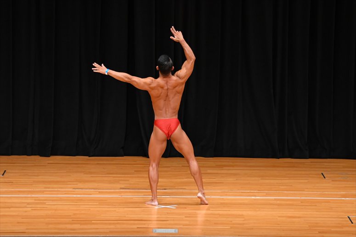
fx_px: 1997
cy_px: 118
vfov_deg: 6.8
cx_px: 178
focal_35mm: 202
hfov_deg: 10.2
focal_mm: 135
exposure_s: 1/400
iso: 3200
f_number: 5.6
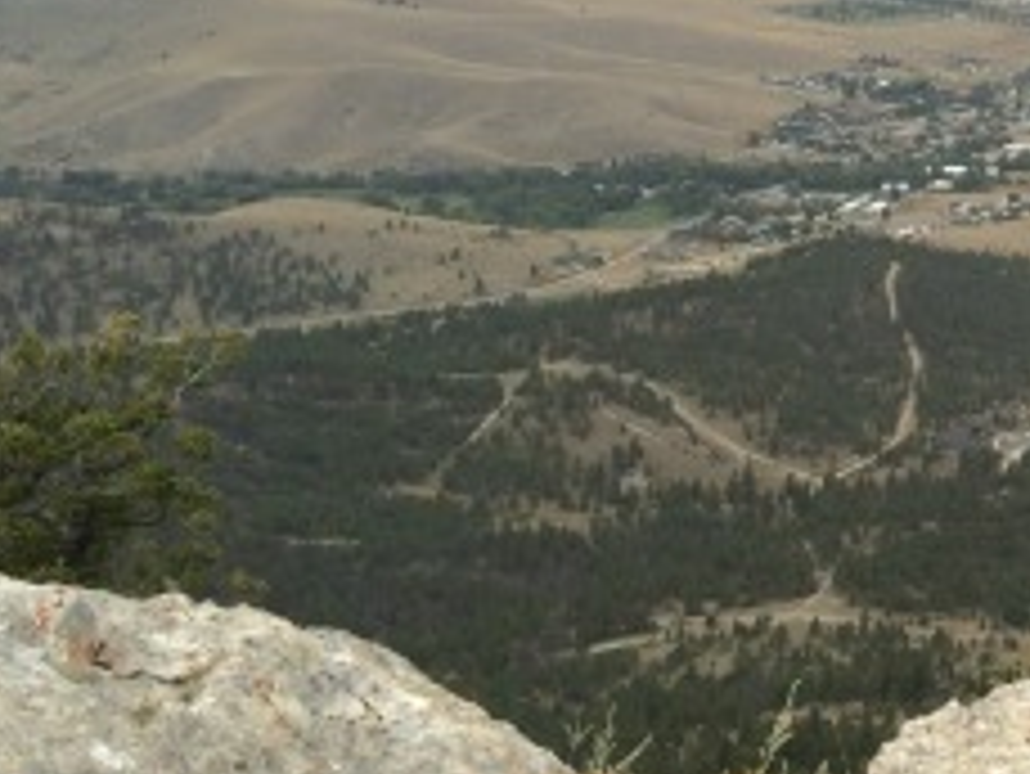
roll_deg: +1.5
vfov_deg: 17.5
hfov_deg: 21.4
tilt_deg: -5.5
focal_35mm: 81
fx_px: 2411
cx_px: 1403
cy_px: -104
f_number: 2.2
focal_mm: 4.15
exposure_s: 1/263
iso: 32
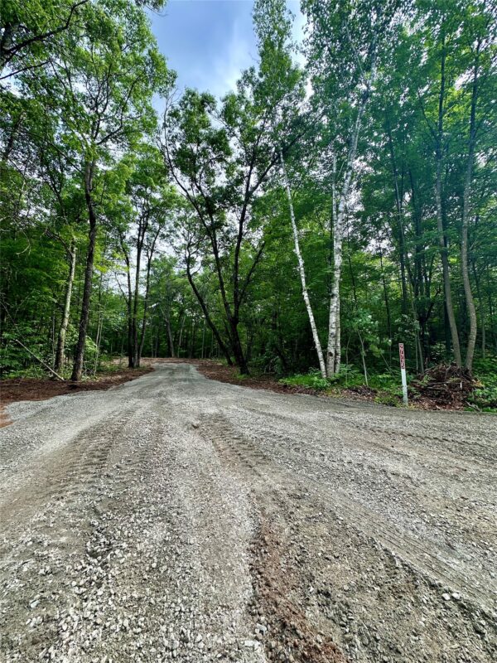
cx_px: 248
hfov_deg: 85.7
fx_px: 268
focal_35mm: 14
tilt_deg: +7.2
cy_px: 332
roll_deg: -0.1
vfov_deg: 102.1
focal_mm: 2.22
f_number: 2.2
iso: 40
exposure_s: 1/263
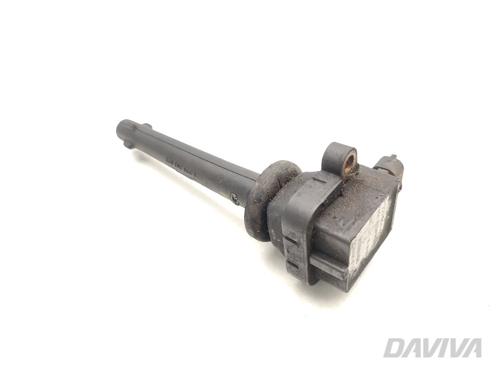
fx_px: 342
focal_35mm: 24
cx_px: 246
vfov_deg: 56.8
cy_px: 184
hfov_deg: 71.6
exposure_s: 1/80
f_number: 1.89
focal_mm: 5.89
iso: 200
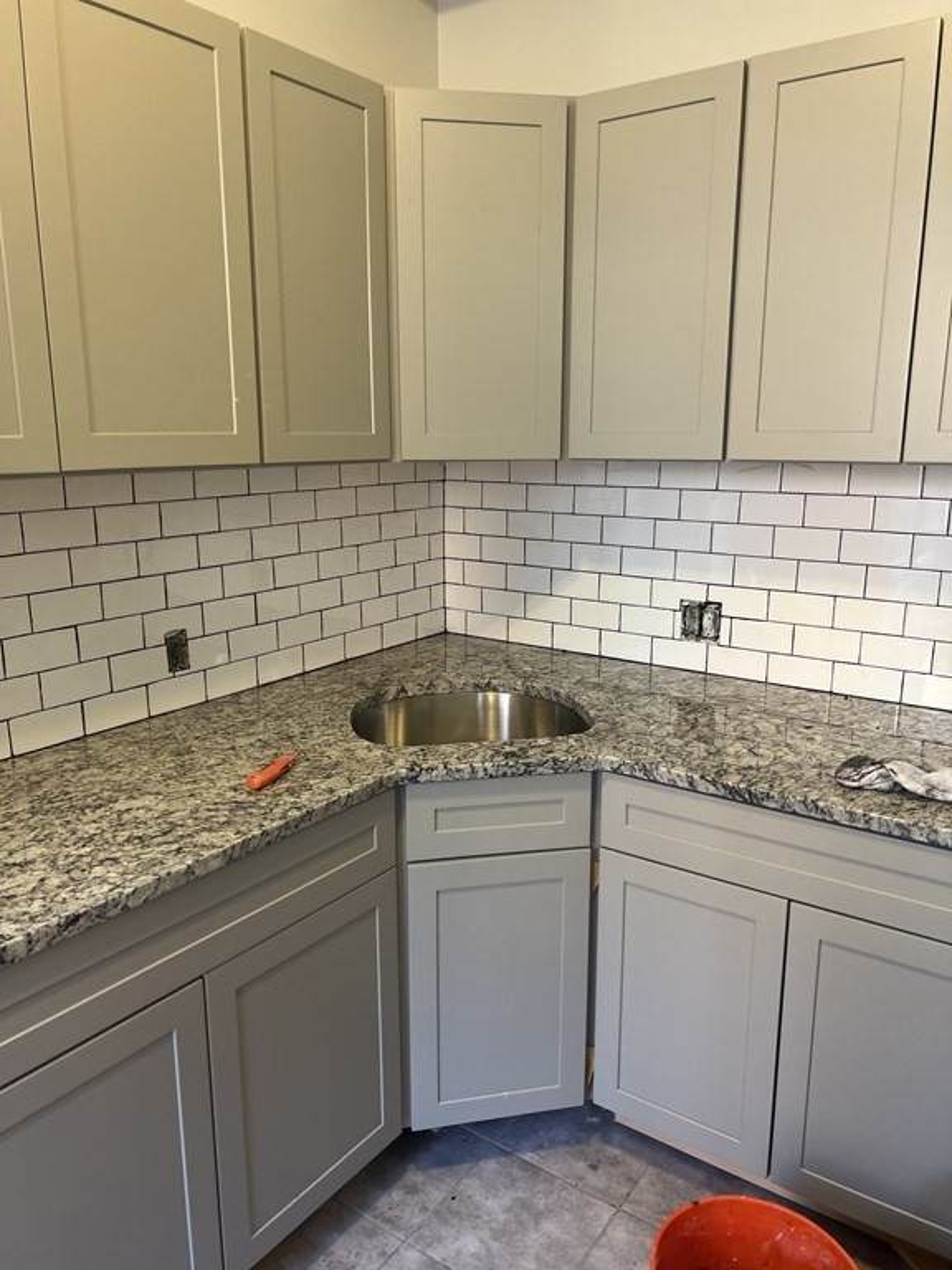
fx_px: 953
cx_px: 476
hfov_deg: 53.1
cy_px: 635
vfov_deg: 67.3
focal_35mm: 26
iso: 100
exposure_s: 1/60
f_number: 1.5
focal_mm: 5.7
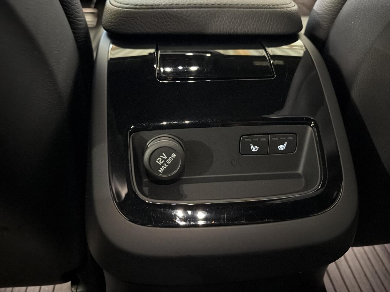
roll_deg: -1.8
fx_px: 270
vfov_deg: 56.8
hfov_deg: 71.6
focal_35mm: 24
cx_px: 195
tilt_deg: -38.4
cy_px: 146
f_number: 1.78
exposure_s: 1/17
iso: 4000
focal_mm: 6.76
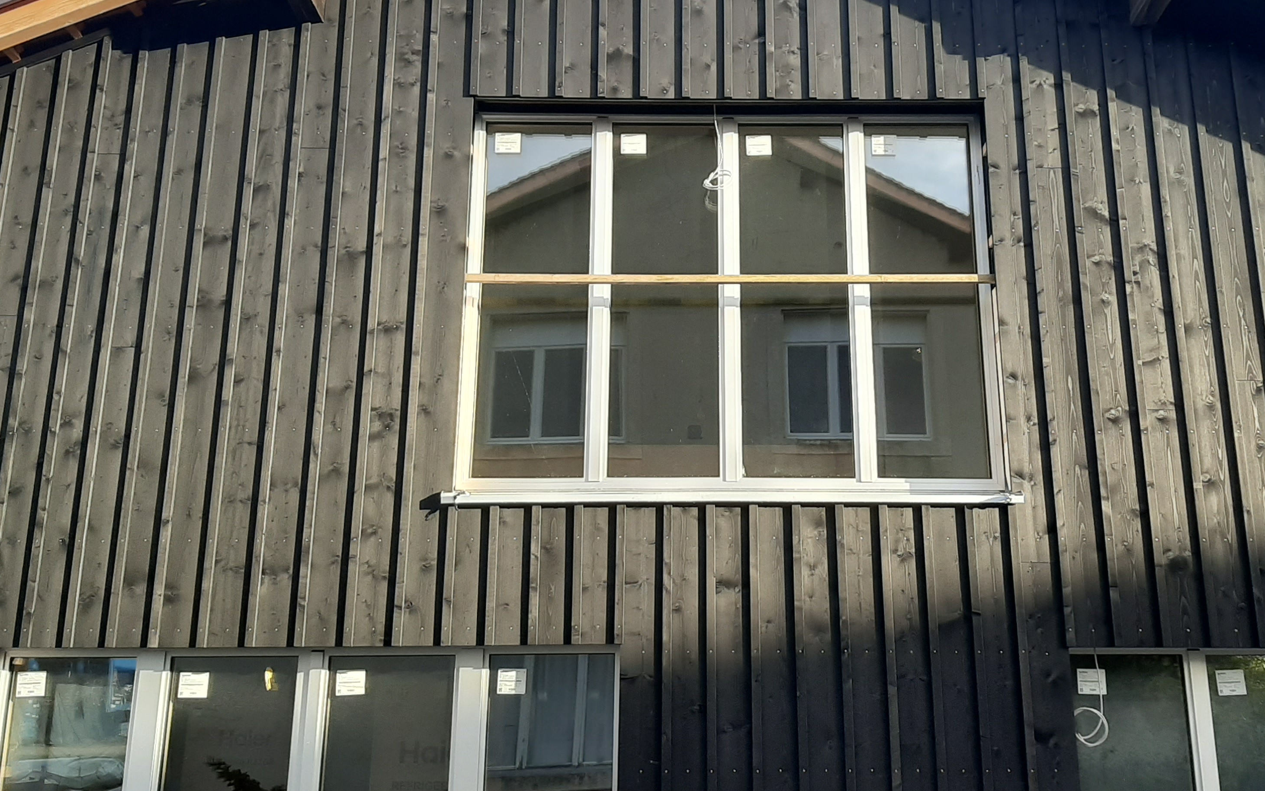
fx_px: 1310
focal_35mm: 38
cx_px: 696
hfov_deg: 51.5
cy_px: 301
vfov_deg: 33.4
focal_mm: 3.93
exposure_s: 1/332
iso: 40
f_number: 1.7
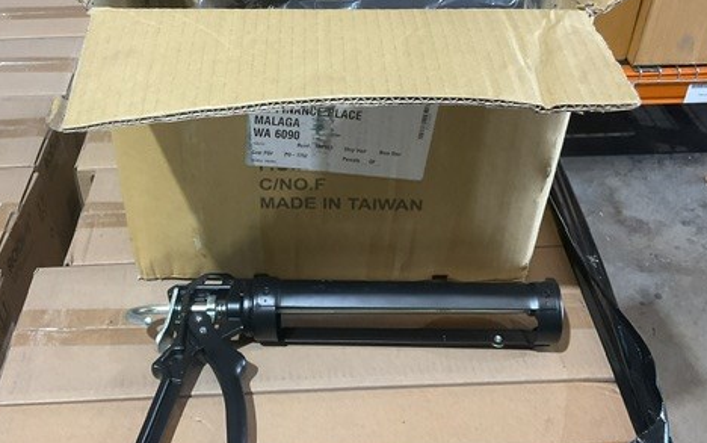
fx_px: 810
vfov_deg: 30.5
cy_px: 169
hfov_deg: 47.0
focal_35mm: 42
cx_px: 290
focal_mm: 3
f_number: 1.8
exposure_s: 1/50
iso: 125
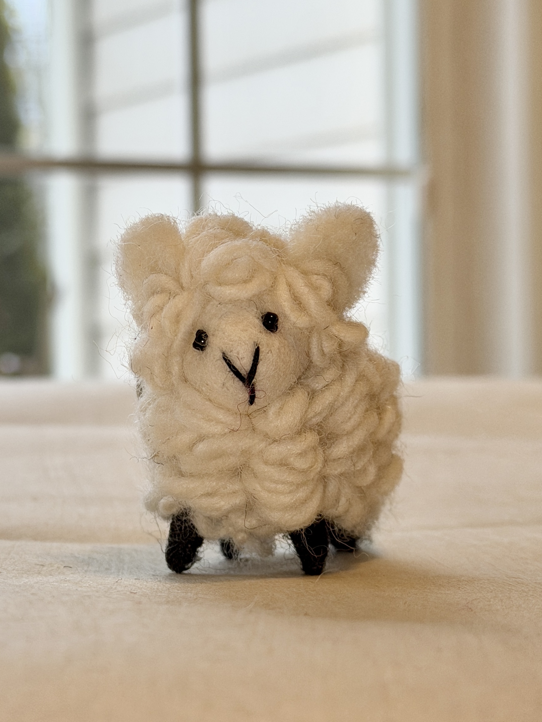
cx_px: 251
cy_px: 333
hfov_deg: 28.0
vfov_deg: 36.8
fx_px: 1086
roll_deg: +2.0
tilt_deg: +0.7
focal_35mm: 52
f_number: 1.78
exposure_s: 1/203
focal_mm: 6.76
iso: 125
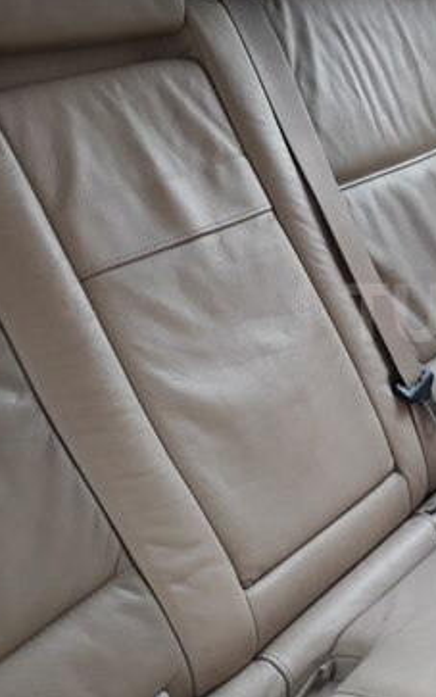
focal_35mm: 52
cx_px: 542
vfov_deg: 38.8
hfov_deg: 22.6
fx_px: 988
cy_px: 312
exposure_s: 1/50
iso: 64
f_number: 1.7
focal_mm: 3.71
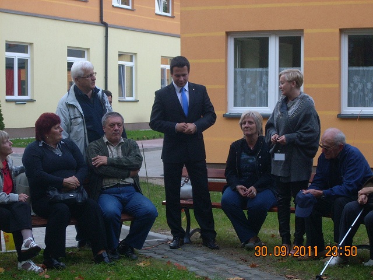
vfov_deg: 15.9
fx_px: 1002
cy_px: 140
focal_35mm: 93
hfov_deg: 21.1
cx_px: 186
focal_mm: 15.3
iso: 113
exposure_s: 1/30
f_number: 4.7
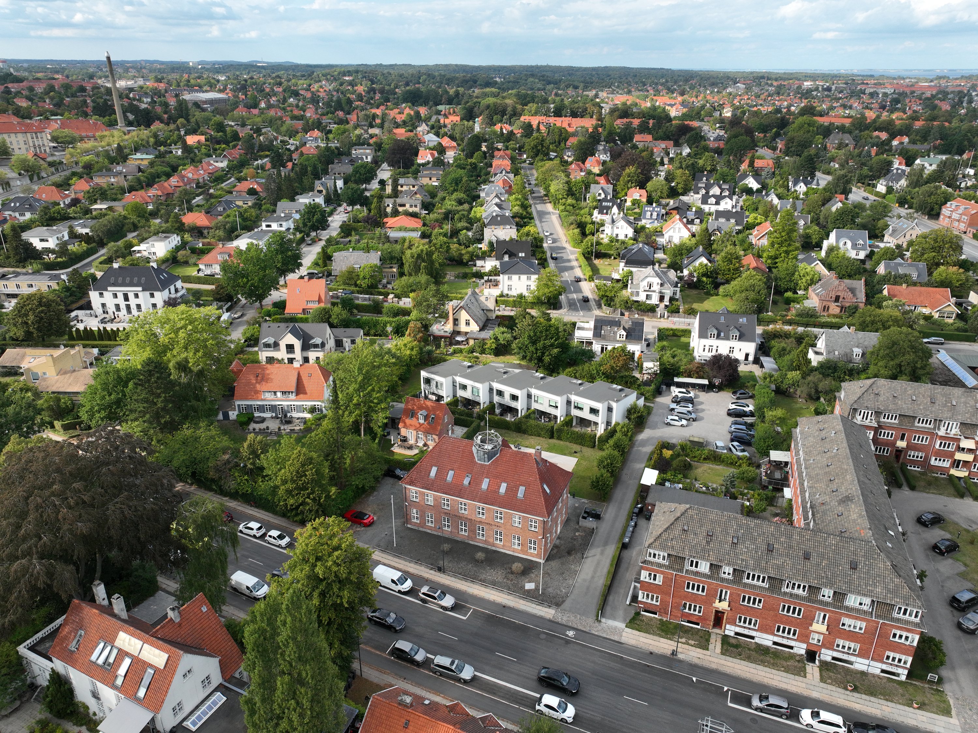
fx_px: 678
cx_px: 489
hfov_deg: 71.6
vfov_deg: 56.8
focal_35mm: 24
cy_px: 366
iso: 120
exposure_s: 1/1000
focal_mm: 12.29
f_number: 2.8
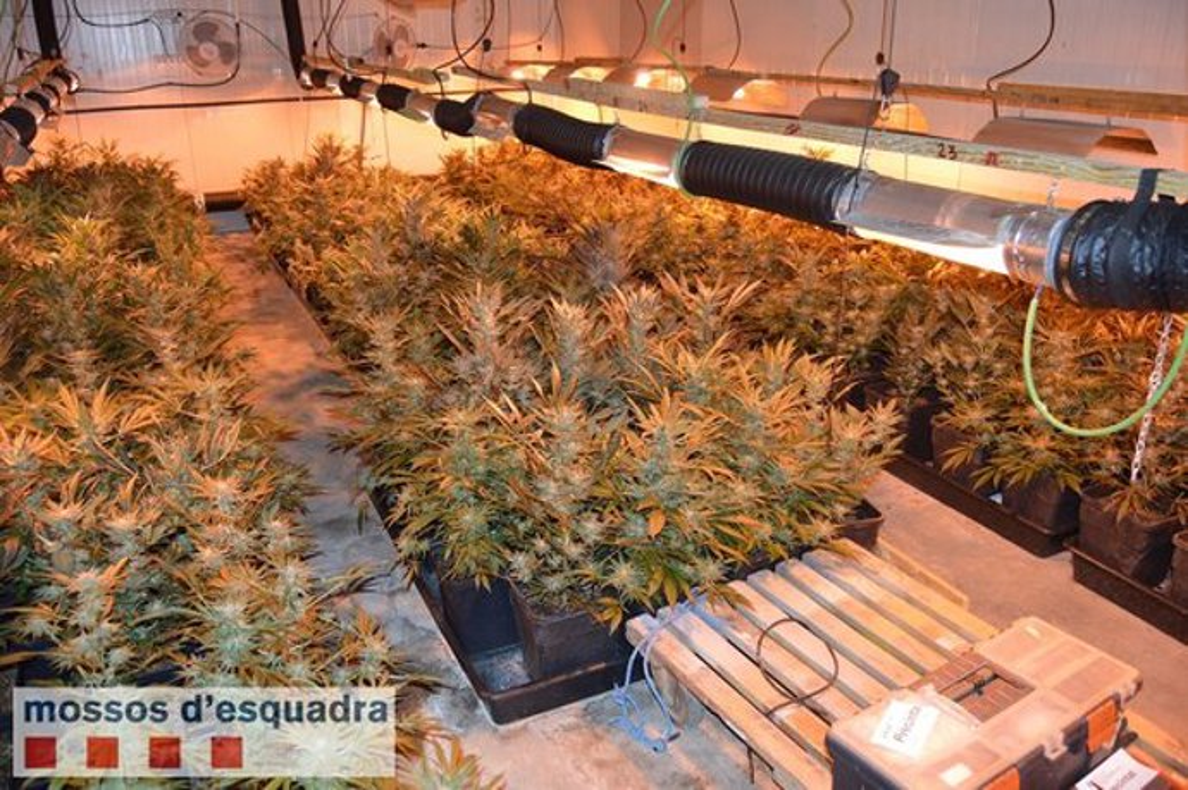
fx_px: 890
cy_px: 395
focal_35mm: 27
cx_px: 594
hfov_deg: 67.4
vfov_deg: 47.9
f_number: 4
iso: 360
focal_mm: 18
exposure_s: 1/125
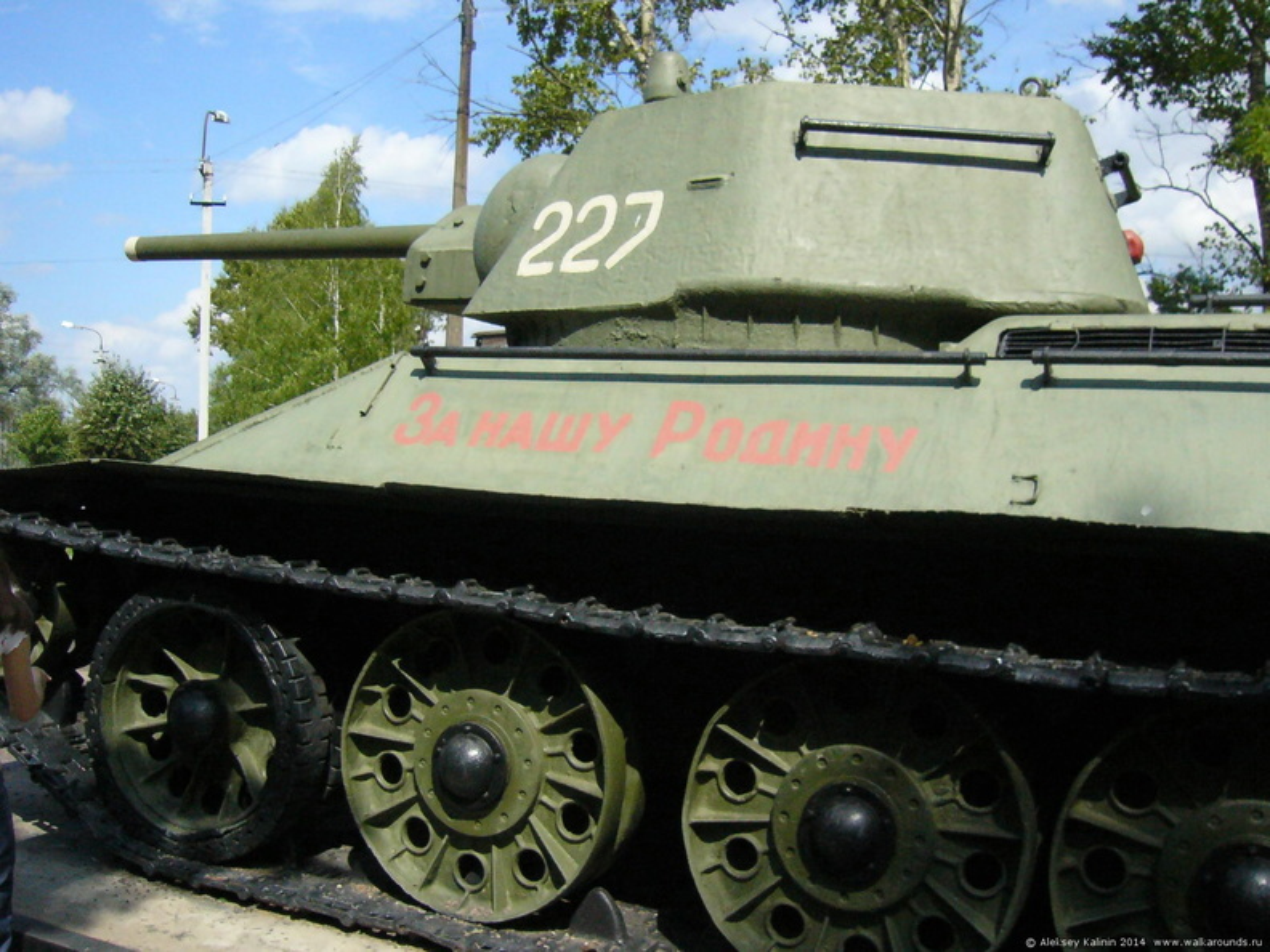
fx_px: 1284
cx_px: 635
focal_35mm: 35
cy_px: 476
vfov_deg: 40.7
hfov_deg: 52.6
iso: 400
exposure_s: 1/1300
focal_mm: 5.8
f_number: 8
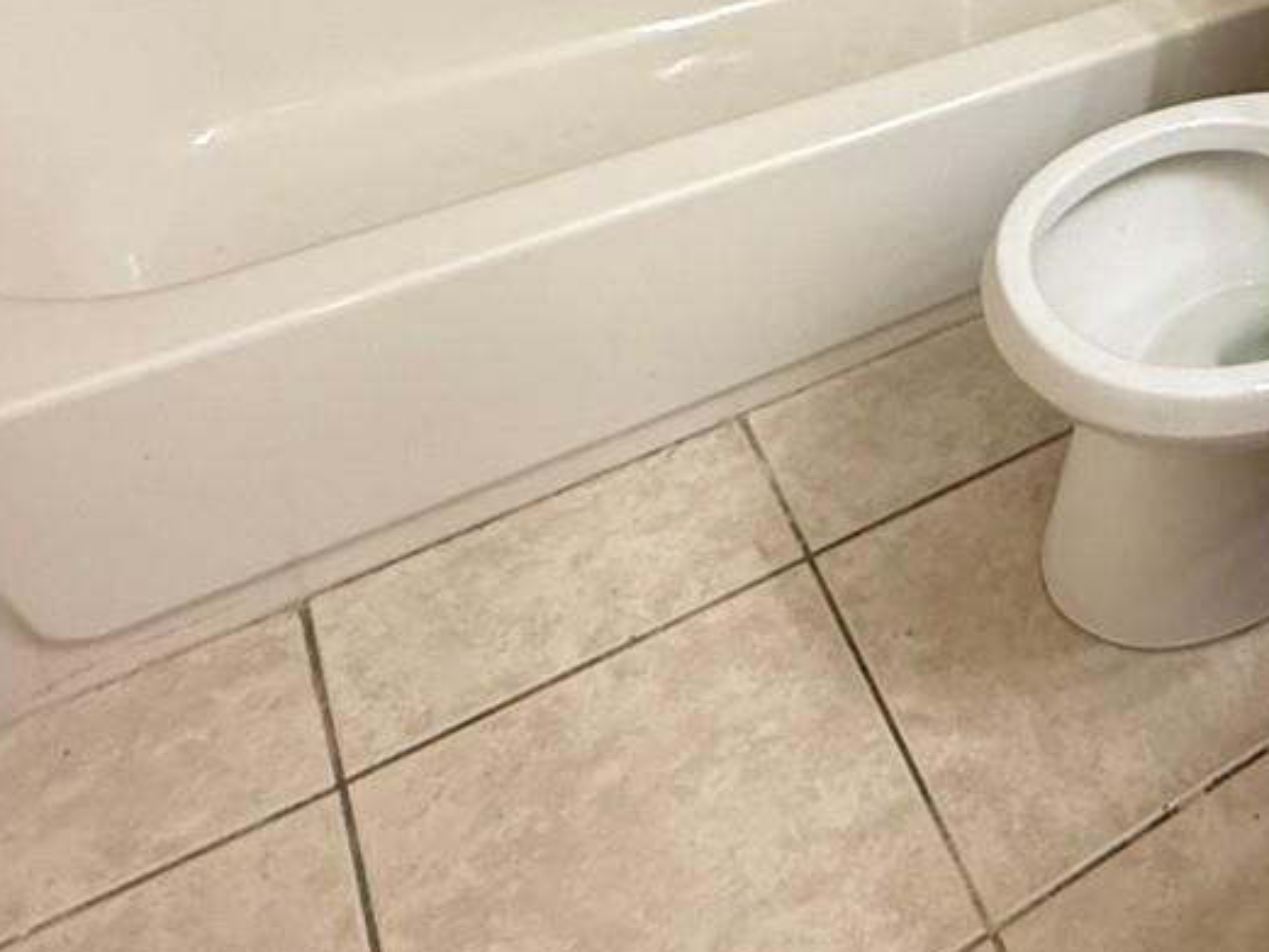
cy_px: -163
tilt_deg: -28.6
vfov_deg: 29.4
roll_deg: -7.9
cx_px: 1337
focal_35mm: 43
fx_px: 1577
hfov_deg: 37.8
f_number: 2.2
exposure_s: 1/120
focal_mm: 2.22
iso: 320
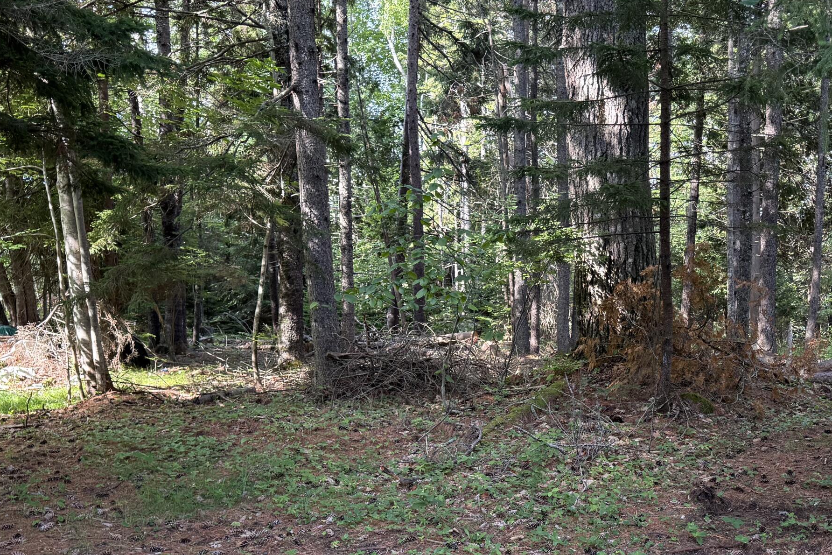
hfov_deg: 45.9
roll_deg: +0.0
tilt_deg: -5.8
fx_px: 971
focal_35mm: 42
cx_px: 529
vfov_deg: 31.3
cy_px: 422
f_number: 1.78
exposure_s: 1/226
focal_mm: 6.76
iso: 200
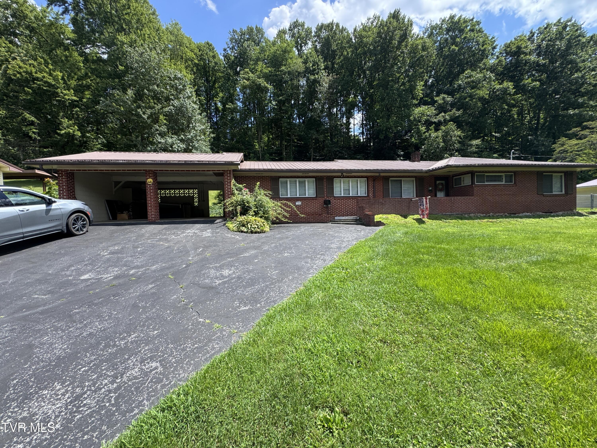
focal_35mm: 14
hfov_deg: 102.1
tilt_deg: -2.1
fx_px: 241
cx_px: 298
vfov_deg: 85.7
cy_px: 224
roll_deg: +0.4
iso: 50
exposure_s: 1/771
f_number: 2.2
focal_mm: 2.22
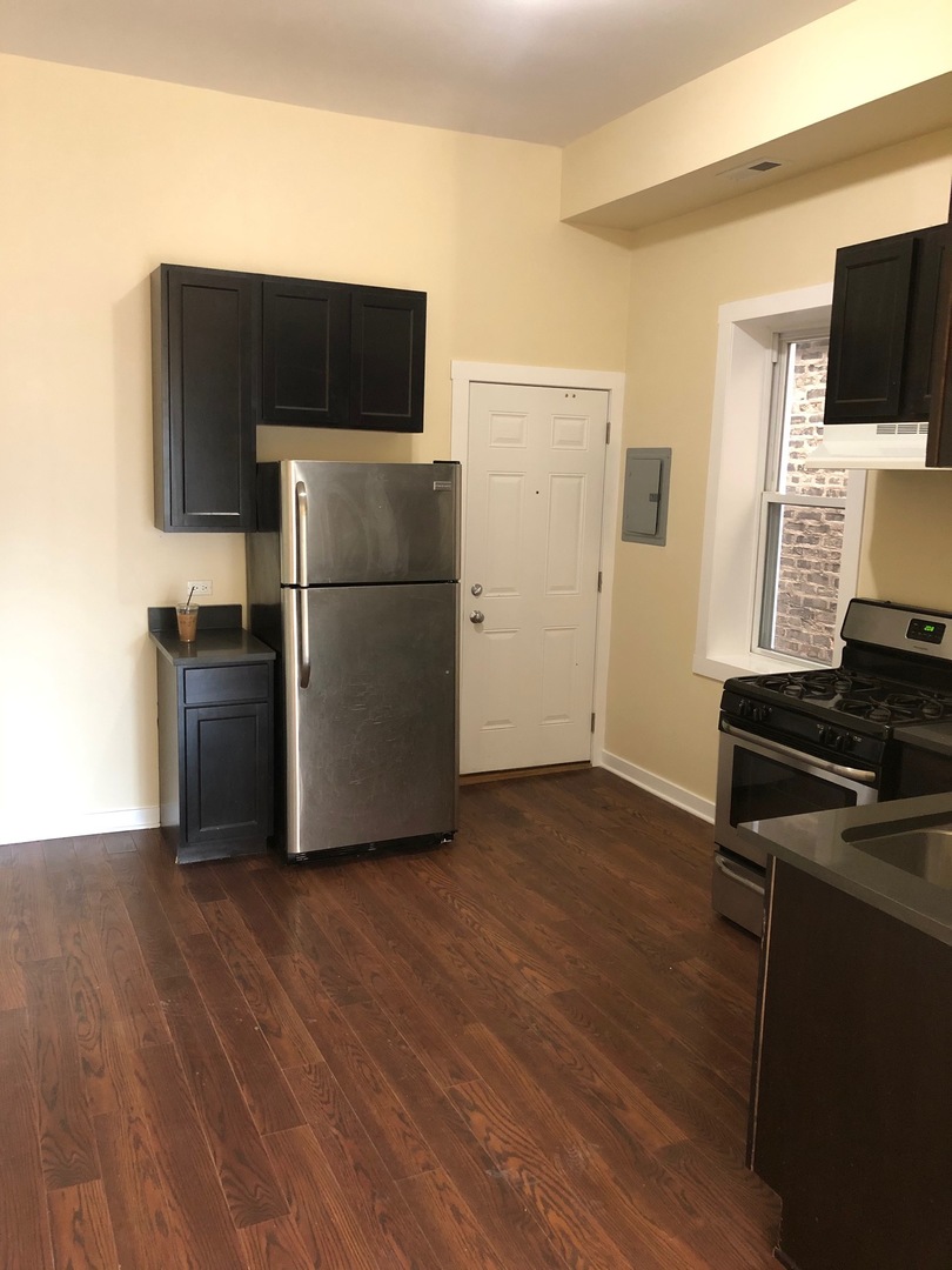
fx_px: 1027
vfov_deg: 63.4
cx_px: 476
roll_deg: -1.6
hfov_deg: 49.7
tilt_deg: -8.8
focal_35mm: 28
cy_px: 635
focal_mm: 3.99
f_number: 1.8
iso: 100
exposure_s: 1/13
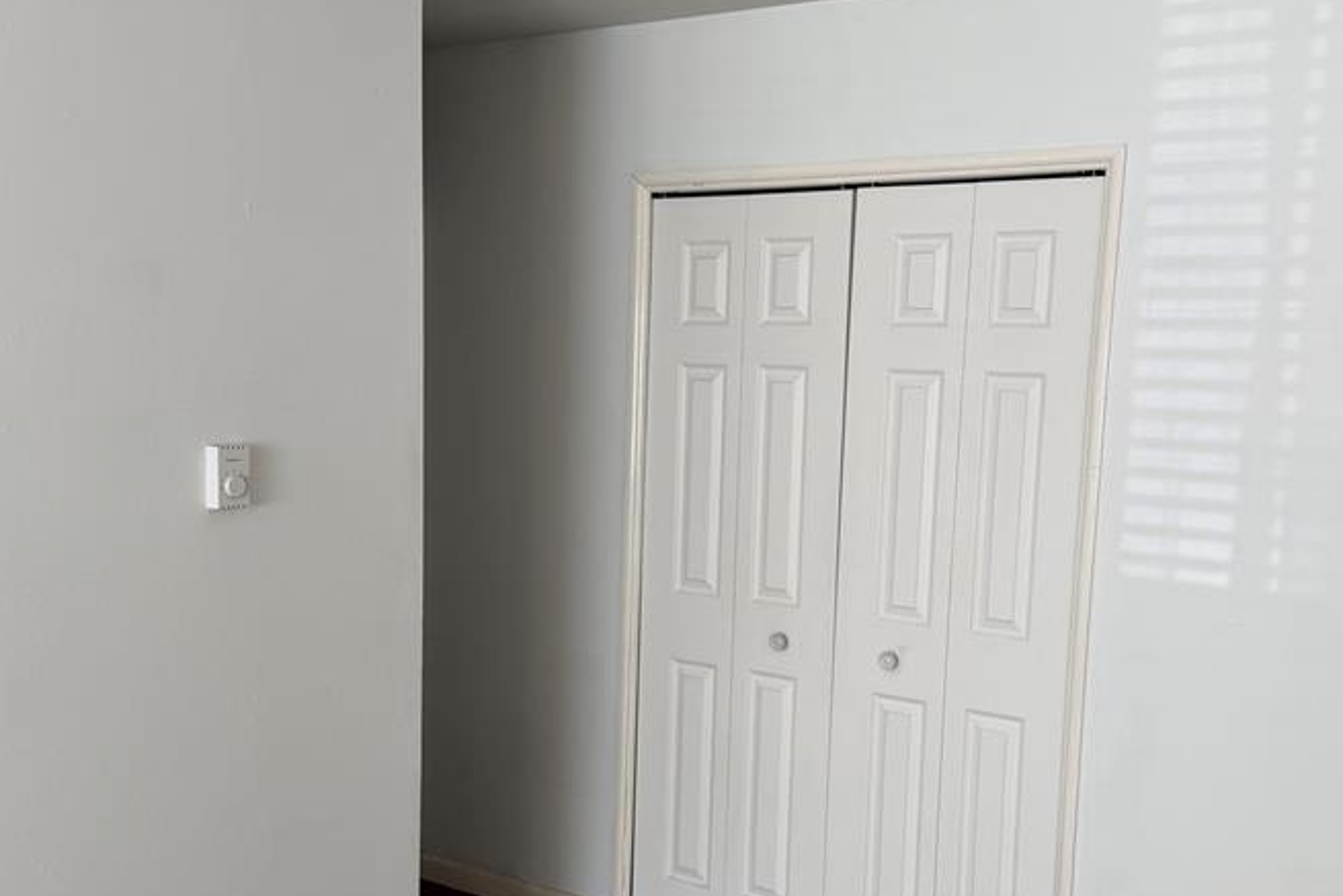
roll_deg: -1.0
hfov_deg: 49.5
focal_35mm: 39
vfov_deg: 34.1
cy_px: 547
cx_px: 687
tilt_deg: -6.5
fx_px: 1455
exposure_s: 1/121
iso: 100
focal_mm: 6.76
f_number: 1.78
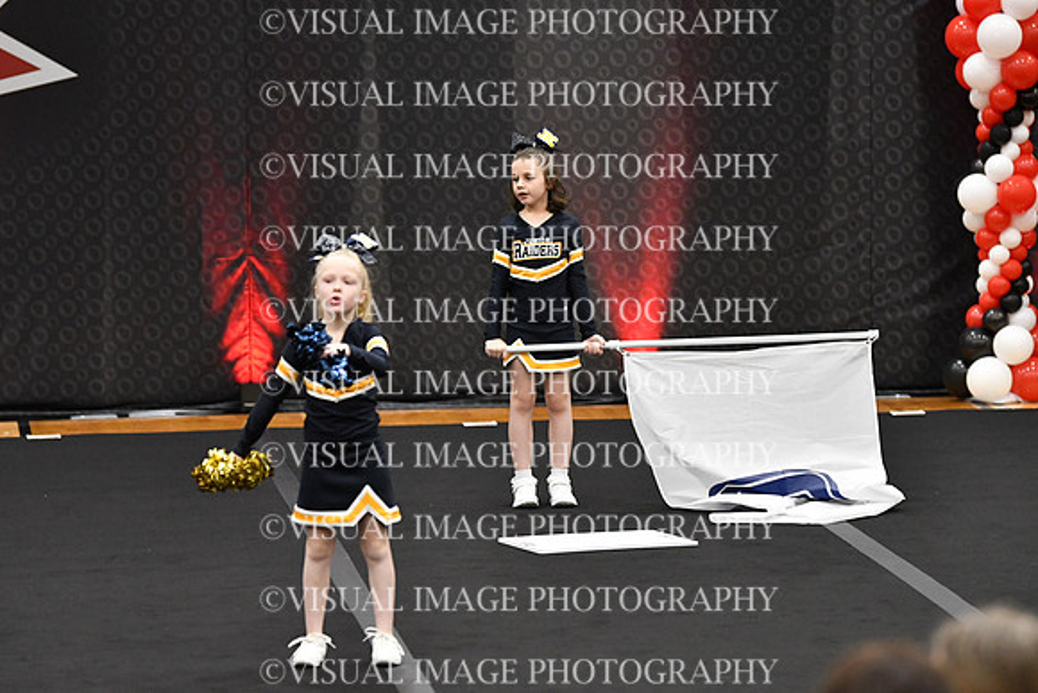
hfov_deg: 10.5
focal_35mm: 195
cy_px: 346
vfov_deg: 7.0
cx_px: 519
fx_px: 5624
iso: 5000
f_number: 2.8
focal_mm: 130
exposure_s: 1/800
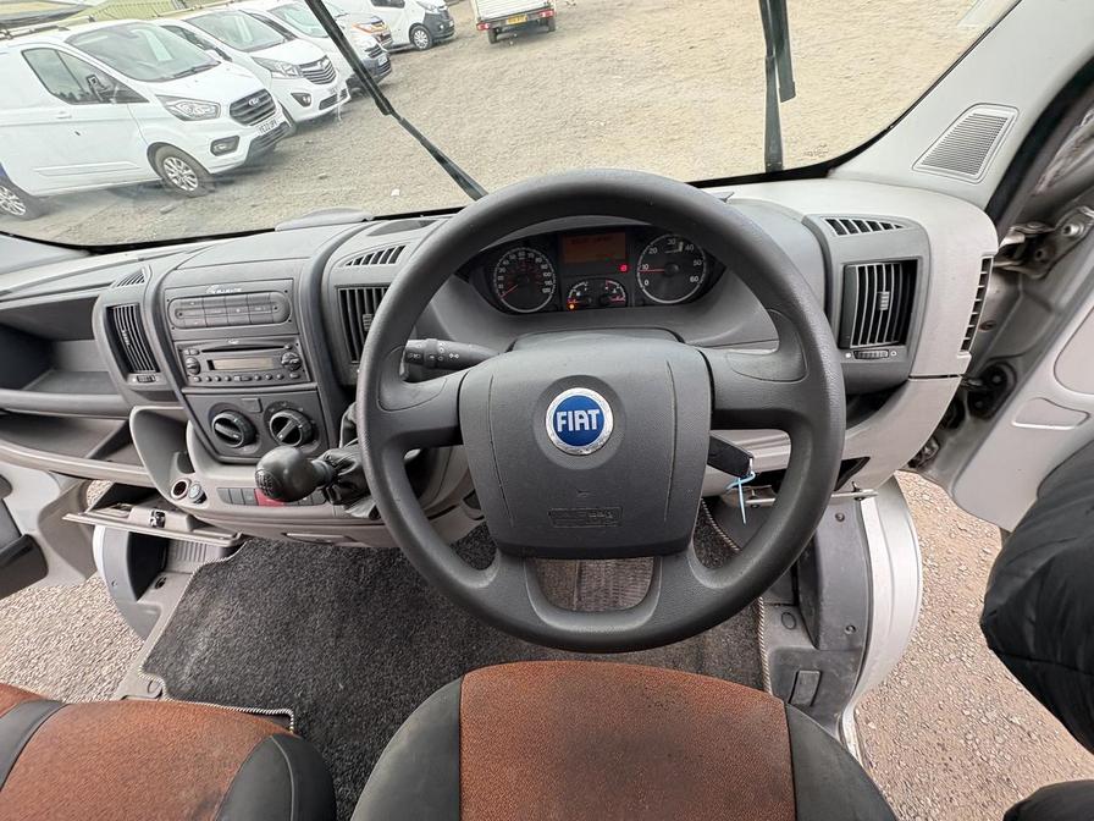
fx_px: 442
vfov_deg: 85.7
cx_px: 547
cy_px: 410
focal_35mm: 14
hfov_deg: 102.1
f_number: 2.2
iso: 100
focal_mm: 2.22
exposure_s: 1/127
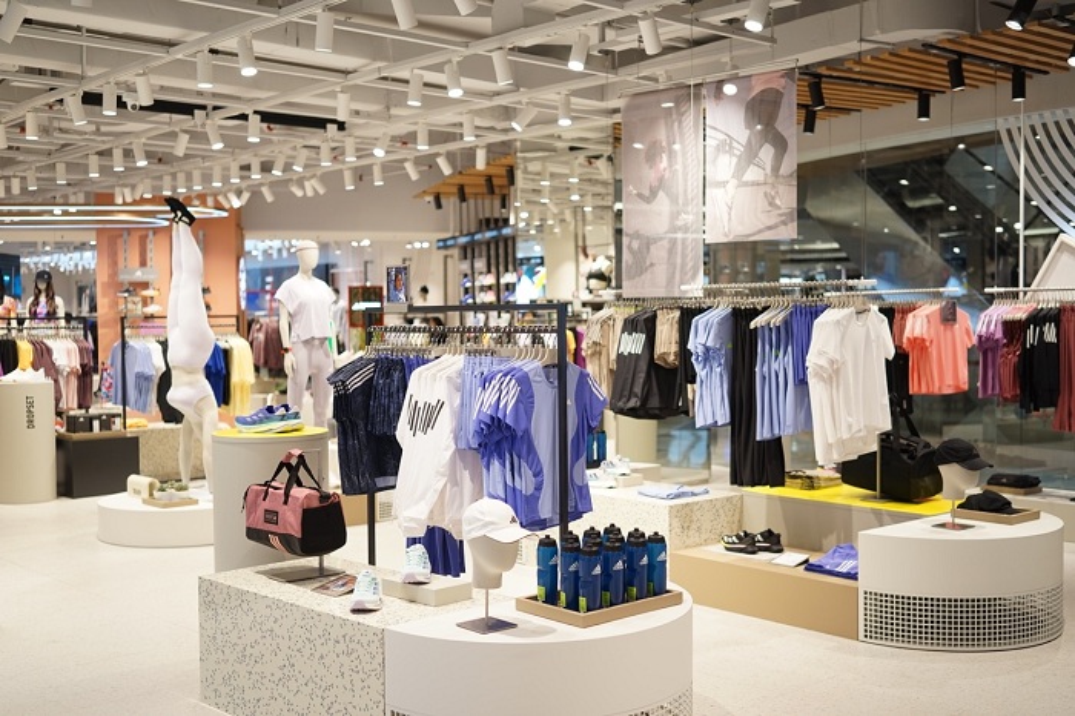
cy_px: 358
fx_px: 1194
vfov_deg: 33.4
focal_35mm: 40
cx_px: 538
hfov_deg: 48.5
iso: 125
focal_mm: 40
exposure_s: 1/160
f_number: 2
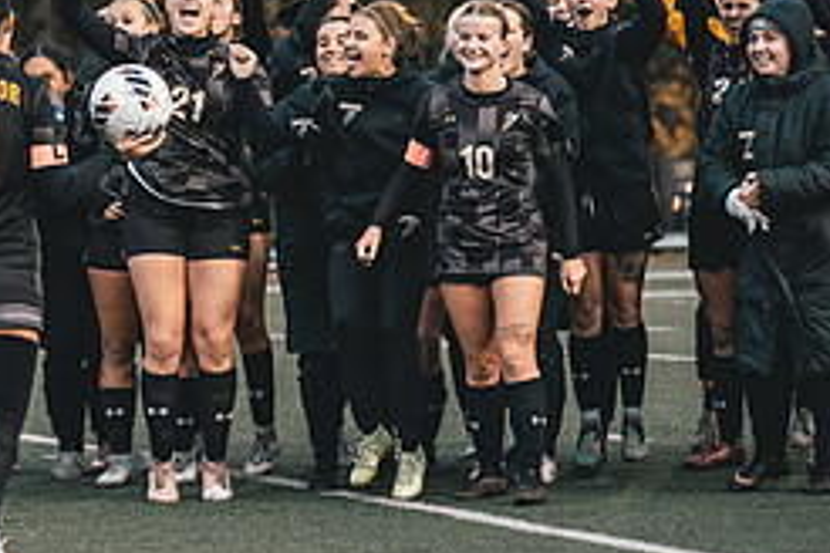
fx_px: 6040
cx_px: 84
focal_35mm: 262
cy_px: 170
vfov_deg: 5.2
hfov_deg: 7.8
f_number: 2.8
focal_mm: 110
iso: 800
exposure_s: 1/1600
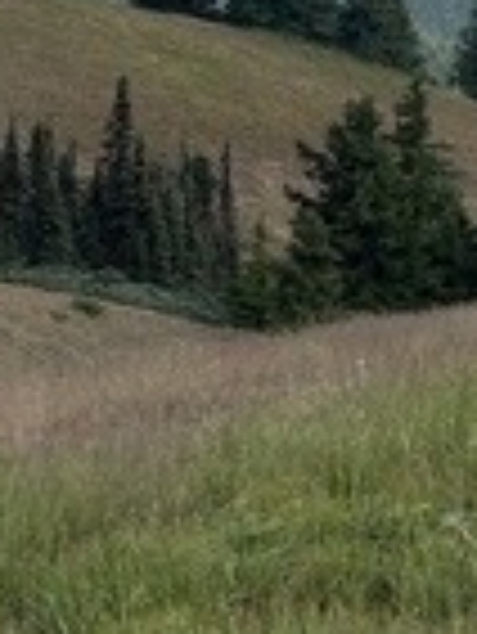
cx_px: 738
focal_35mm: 96
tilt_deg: +2.3
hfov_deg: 14.3
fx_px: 1761
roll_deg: +0.3
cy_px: -522
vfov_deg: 16.8
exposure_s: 1/4630
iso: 50
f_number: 1.5
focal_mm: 5.7
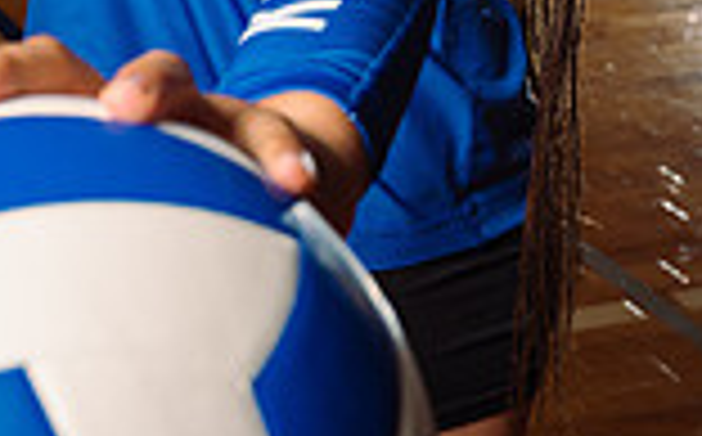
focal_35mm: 106
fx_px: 2025
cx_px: 36
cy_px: -508
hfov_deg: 19.2
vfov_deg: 10.9
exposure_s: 1/200
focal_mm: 36
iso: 200
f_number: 6.3
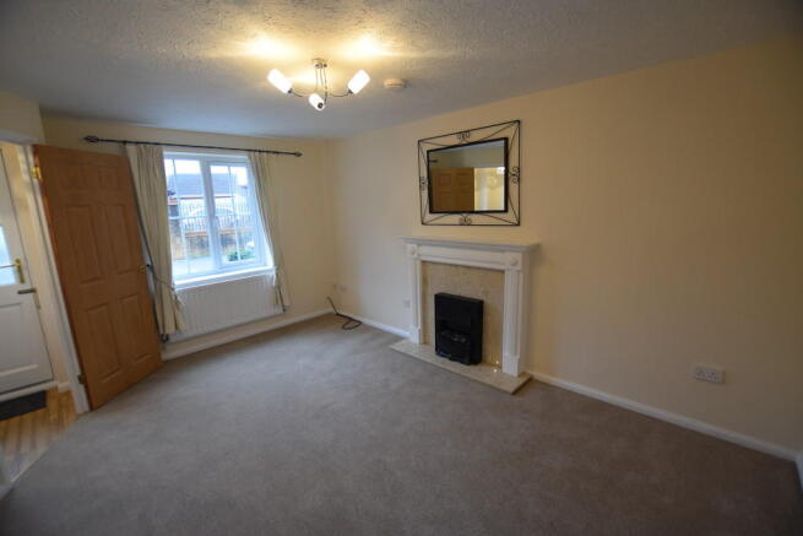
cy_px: 268
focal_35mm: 15
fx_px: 335
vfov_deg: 77.4
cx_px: 402
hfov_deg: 100.4
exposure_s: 1/60
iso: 640
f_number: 4
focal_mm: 10
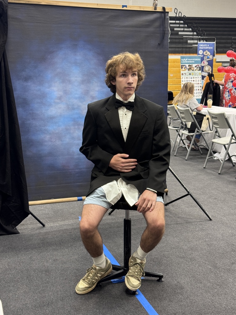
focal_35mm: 50
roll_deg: +0.4
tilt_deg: -10.0
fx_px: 455
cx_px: 117
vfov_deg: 38.2
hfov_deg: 29.1
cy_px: 154
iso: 125
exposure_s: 1/60
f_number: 1.78
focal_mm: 6.76
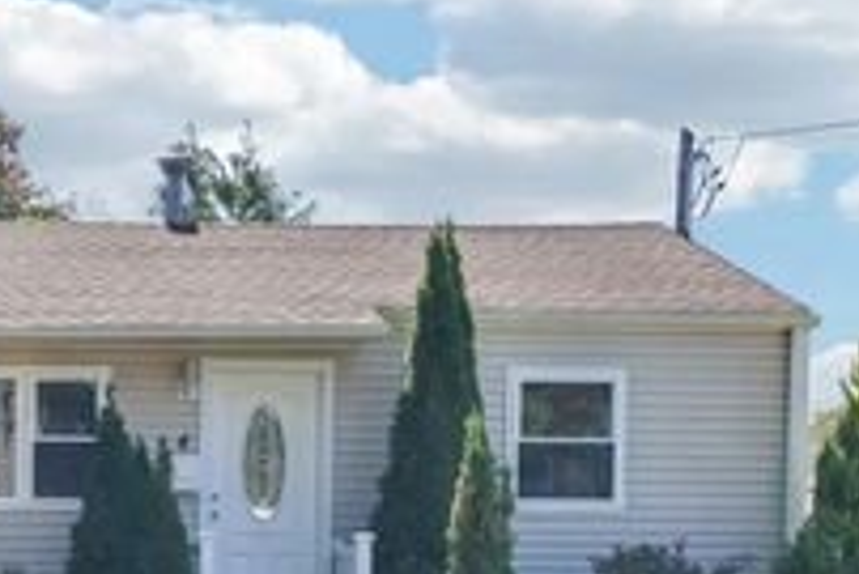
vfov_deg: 17.6
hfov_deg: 25.4
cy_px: 551
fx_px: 1815
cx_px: 9
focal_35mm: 76
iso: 250
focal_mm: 24
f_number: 9
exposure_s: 1/320
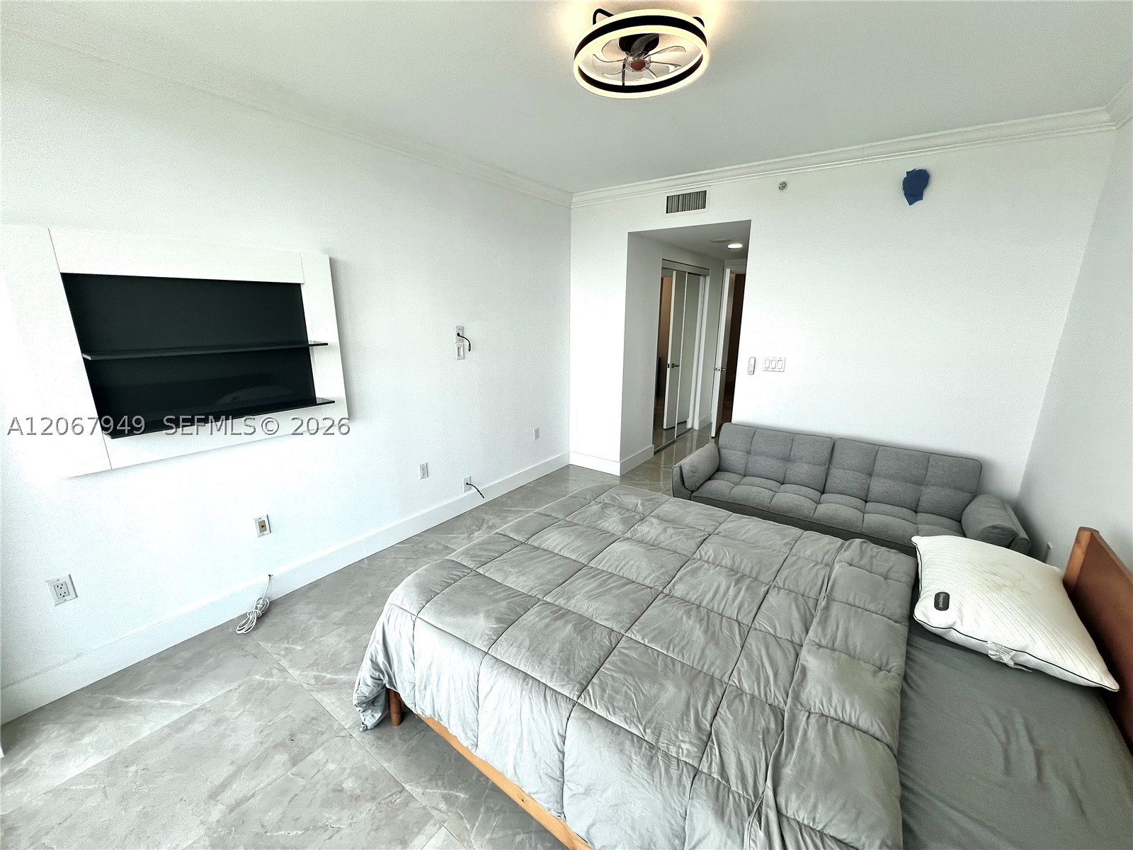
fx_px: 425
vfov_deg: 89.9
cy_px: 425
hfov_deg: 106.2
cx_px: 566
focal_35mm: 13
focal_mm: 1.57
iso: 32
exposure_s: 1/199
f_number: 1.8
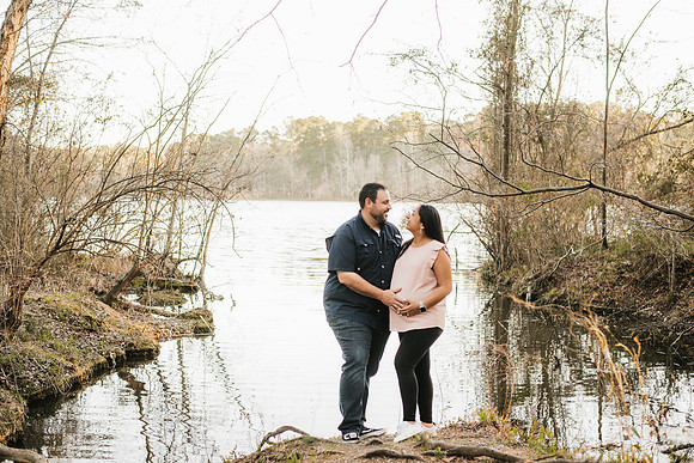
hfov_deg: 39.6
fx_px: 964
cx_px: 347
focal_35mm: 50
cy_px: 232
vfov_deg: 27.0
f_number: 2.8
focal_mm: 50
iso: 640
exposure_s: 1/400
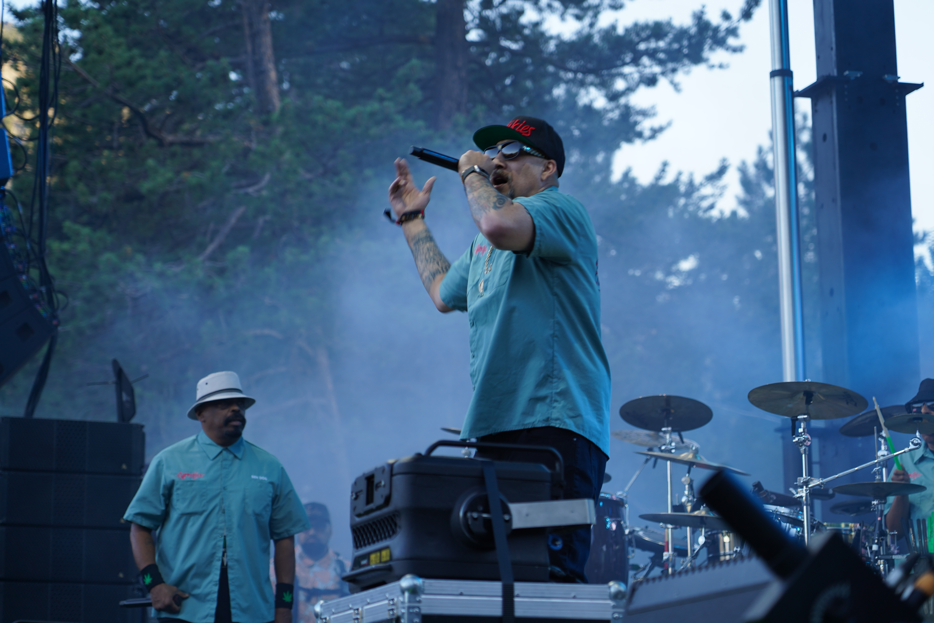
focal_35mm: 105
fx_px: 2724
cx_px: 467
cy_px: 312
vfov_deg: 13.0
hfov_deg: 19.5
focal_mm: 105
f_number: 4
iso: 160
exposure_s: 1/125
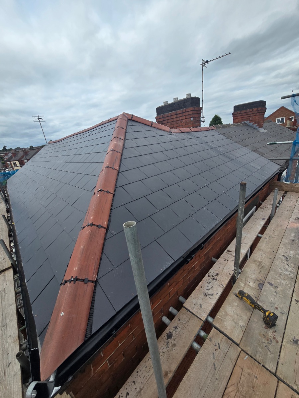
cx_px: 150
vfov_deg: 106.2
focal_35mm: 13
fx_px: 150
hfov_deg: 89.9
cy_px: 199
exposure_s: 1/1930
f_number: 2.2
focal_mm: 2.2
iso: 50
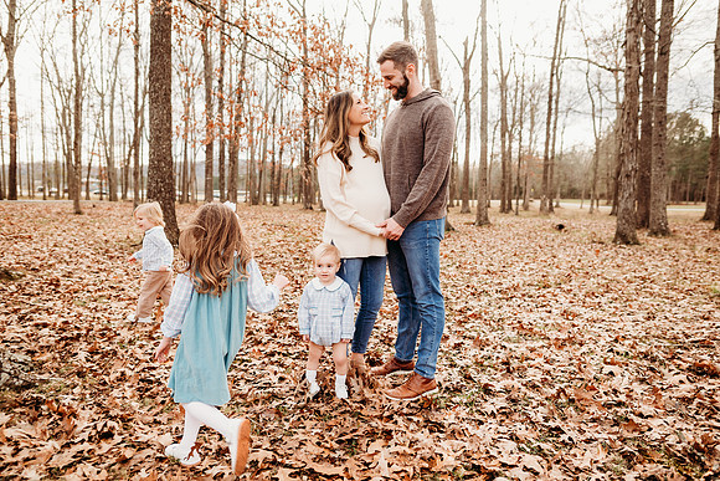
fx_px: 480
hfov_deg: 73.7
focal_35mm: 24
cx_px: 360
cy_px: 240
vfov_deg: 53.2
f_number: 3.2
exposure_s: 1/250
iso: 125
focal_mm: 24
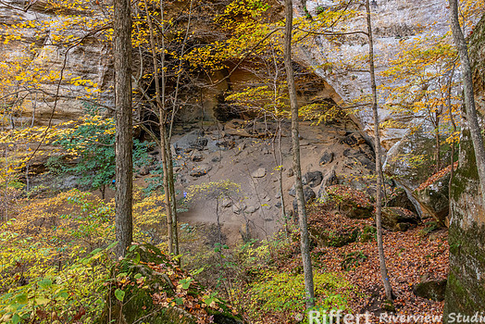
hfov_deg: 60.2
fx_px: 418
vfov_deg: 42.4
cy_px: 155
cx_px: 233
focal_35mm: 31
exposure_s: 1/80
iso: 2000
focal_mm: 28
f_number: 8
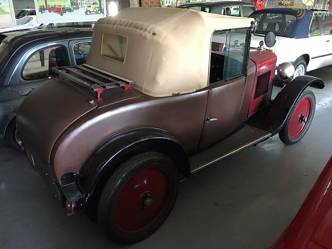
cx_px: 166
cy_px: 124
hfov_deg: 61.7
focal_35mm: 29
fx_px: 278
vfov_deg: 48.2
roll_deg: +0.9
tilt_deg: -23.1
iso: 200
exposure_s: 1/25
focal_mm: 4.15
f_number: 2.2
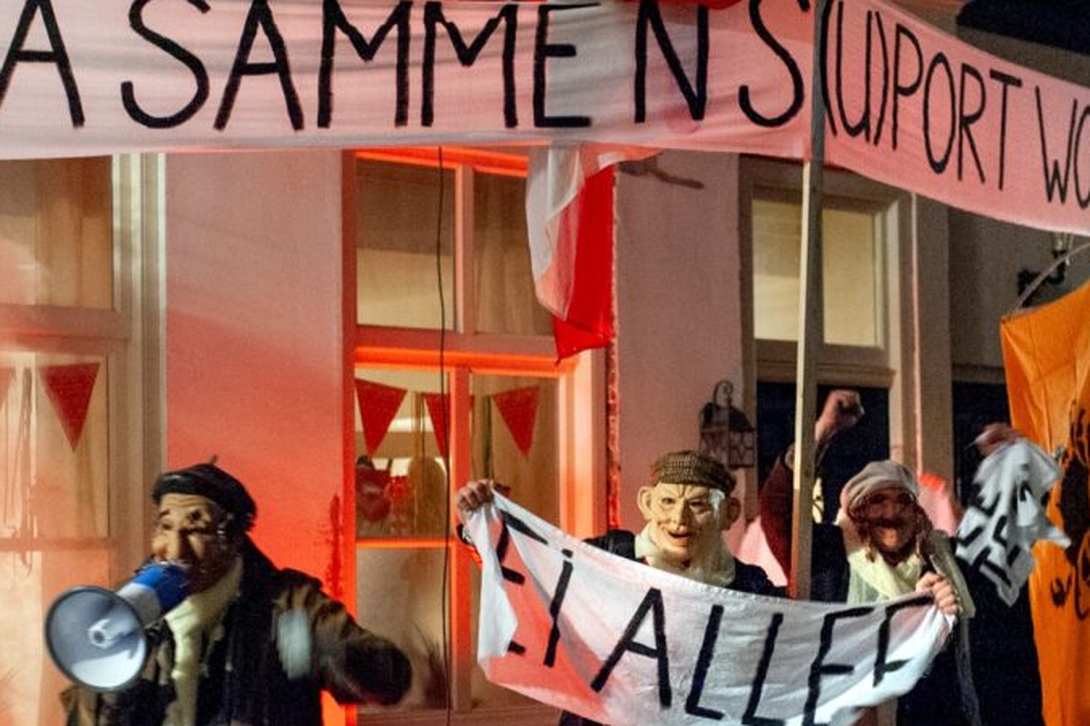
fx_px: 1604
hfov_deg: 37.5
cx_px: 485
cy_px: 470
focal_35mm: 53
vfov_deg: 25.4
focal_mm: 35
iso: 2000
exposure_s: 1/40
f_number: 2.5
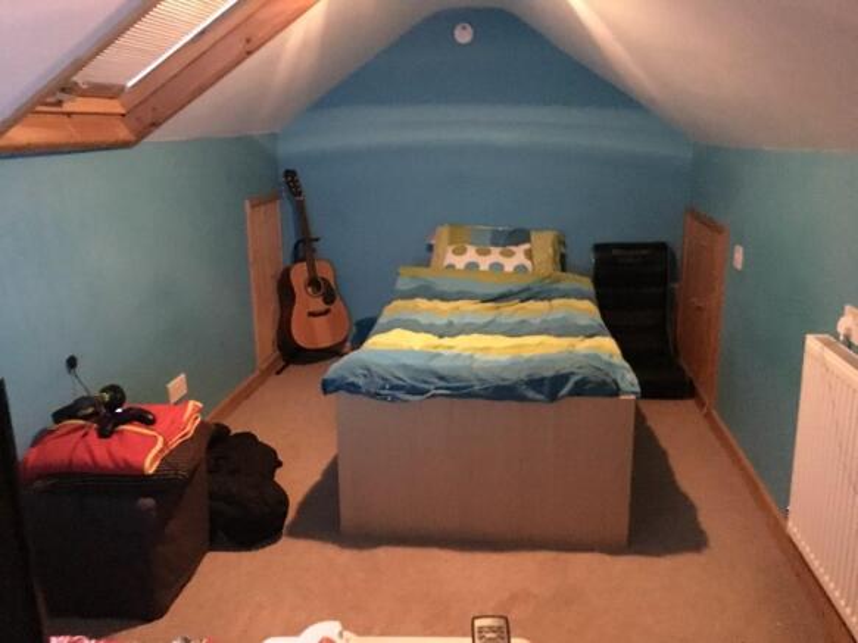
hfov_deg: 61.7
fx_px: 719
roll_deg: +0.7
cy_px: 322
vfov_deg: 48.2
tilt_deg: -14.7
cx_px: 429
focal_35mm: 29
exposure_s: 1/17
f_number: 2.2
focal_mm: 4.15
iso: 1000
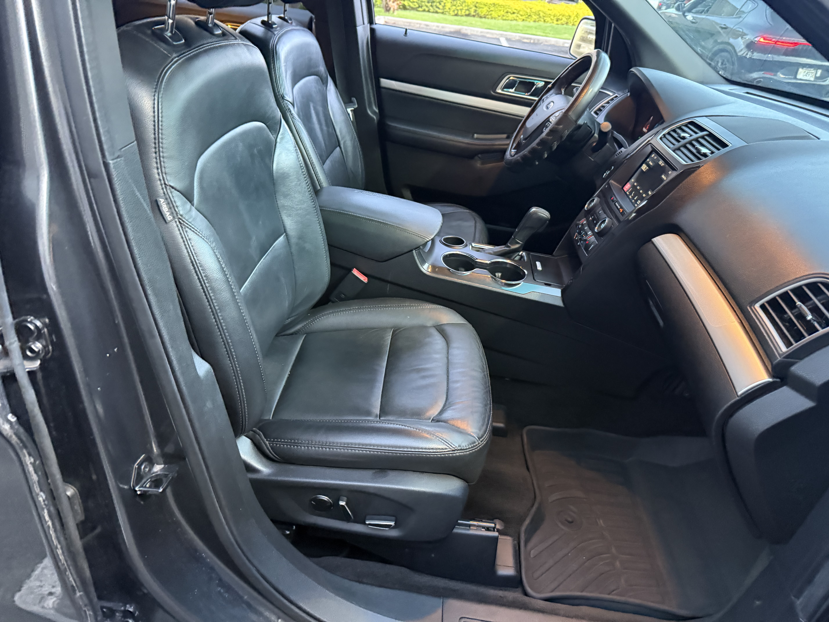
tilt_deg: -23.0
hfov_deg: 71.6
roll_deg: +0.4
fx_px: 575
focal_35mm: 24
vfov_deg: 56.8
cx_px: 414
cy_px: 311
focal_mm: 6.76
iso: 1000
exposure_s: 1/40
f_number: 1.78
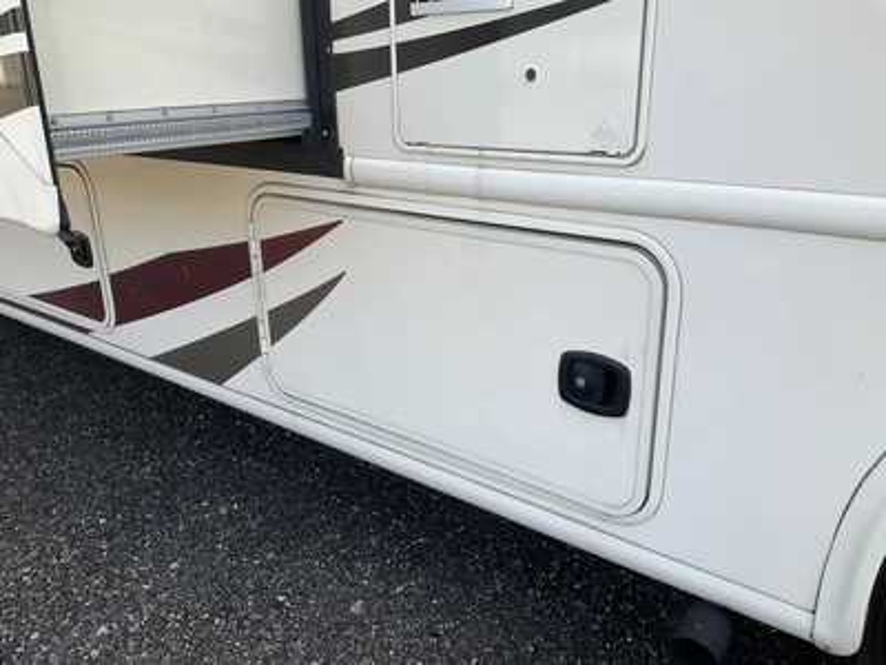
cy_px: 332
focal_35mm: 29
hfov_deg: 61.7
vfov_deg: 48.2
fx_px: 742
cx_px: 443
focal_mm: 3
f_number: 1.8
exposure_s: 1/635
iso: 25
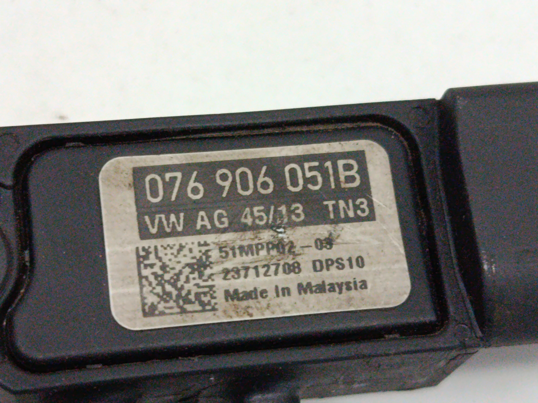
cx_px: 269
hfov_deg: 23.3
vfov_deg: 17.6
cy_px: 202
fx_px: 1306
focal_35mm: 84
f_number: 1.7
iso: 828
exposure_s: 1/50
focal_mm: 5.24
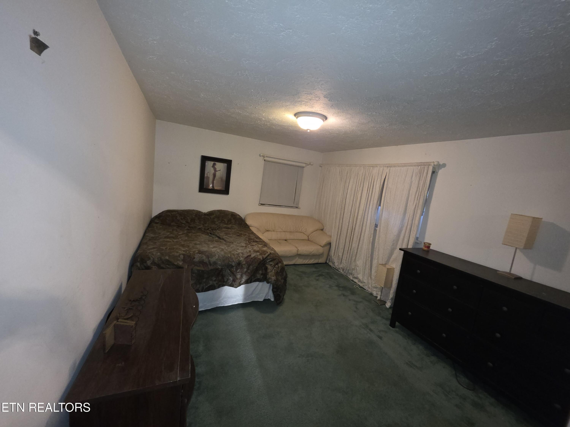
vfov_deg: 89.9
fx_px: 214
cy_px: 214
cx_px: 285
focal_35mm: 13
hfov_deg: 106.2
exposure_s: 1/40
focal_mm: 2.2
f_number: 1.9
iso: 250
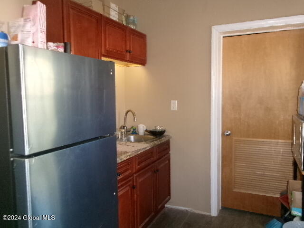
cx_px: 152
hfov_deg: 63.4
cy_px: 114
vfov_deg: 49.7
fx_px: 246
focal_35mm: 28
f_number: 3.9
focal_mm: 5.1
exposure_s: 1/34
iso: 400
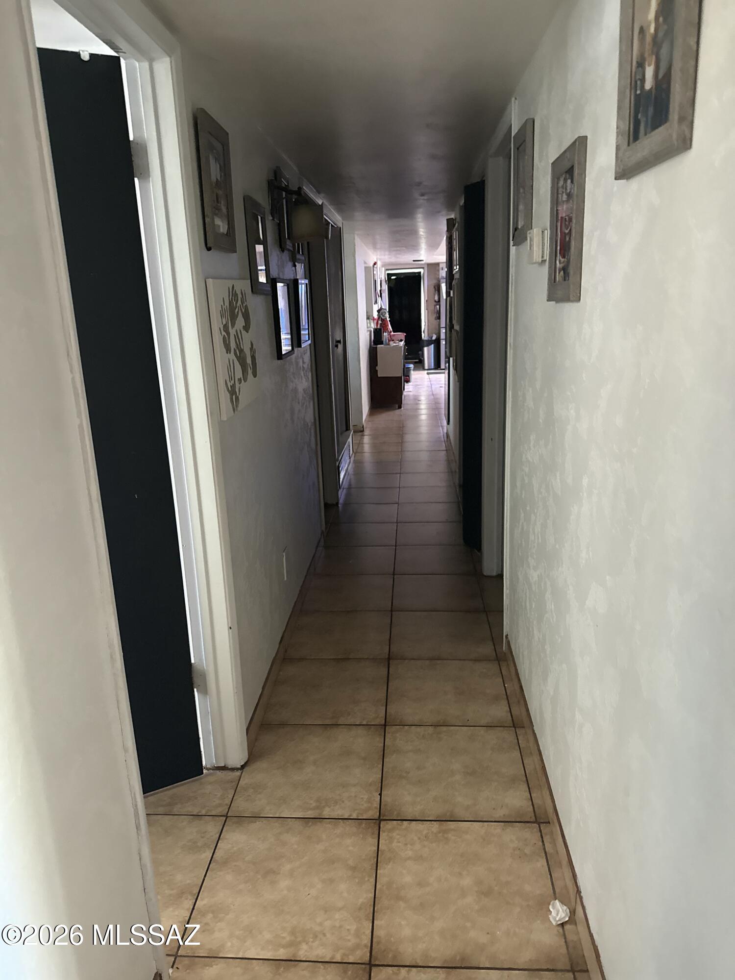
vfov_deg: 71.6
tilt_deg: -14.7
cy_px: 490
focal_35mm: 24
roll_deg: +2.0
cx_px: 368
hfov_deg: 56.8
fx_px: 679
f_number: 1.78
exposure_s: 1/40
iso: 1000
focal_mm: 6.76
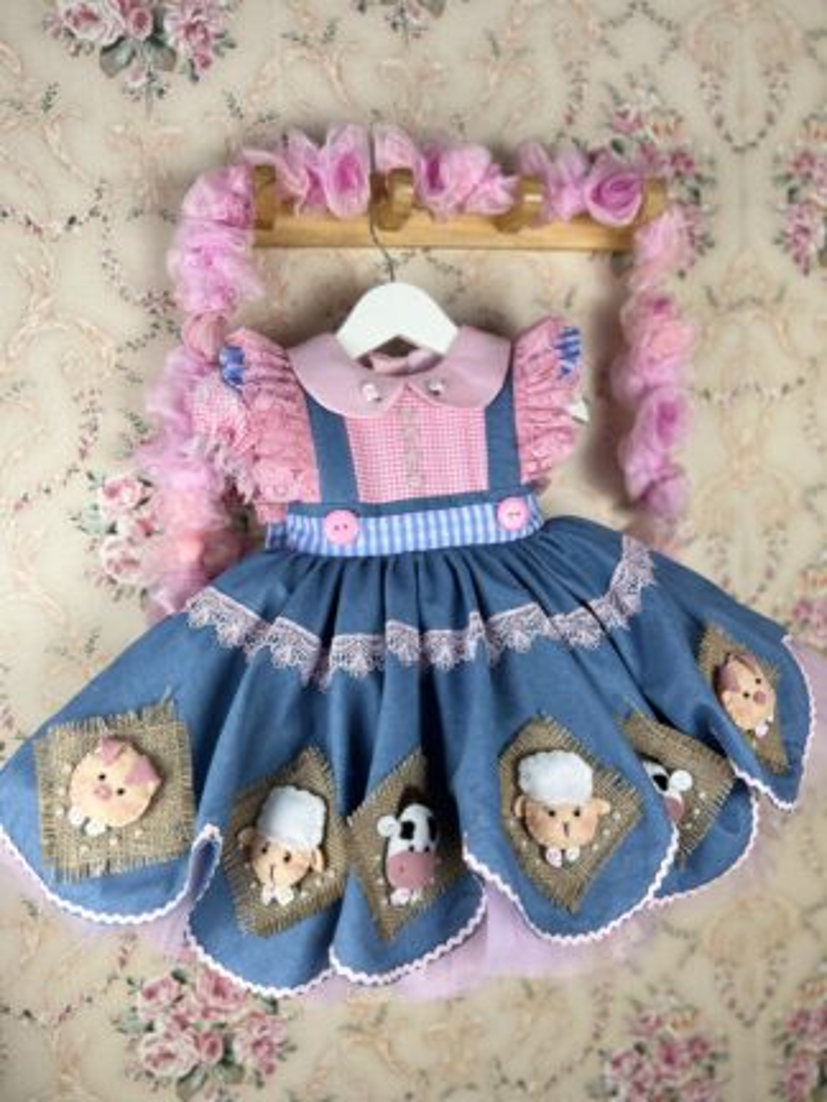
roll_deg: +1.7
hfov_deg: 53.1
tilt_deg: -4.7
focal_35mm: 26
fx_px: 828
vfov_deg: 67.3
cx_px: 414
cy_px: 551
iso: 50
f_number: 1.5
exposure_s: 1/120
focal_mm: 5.7
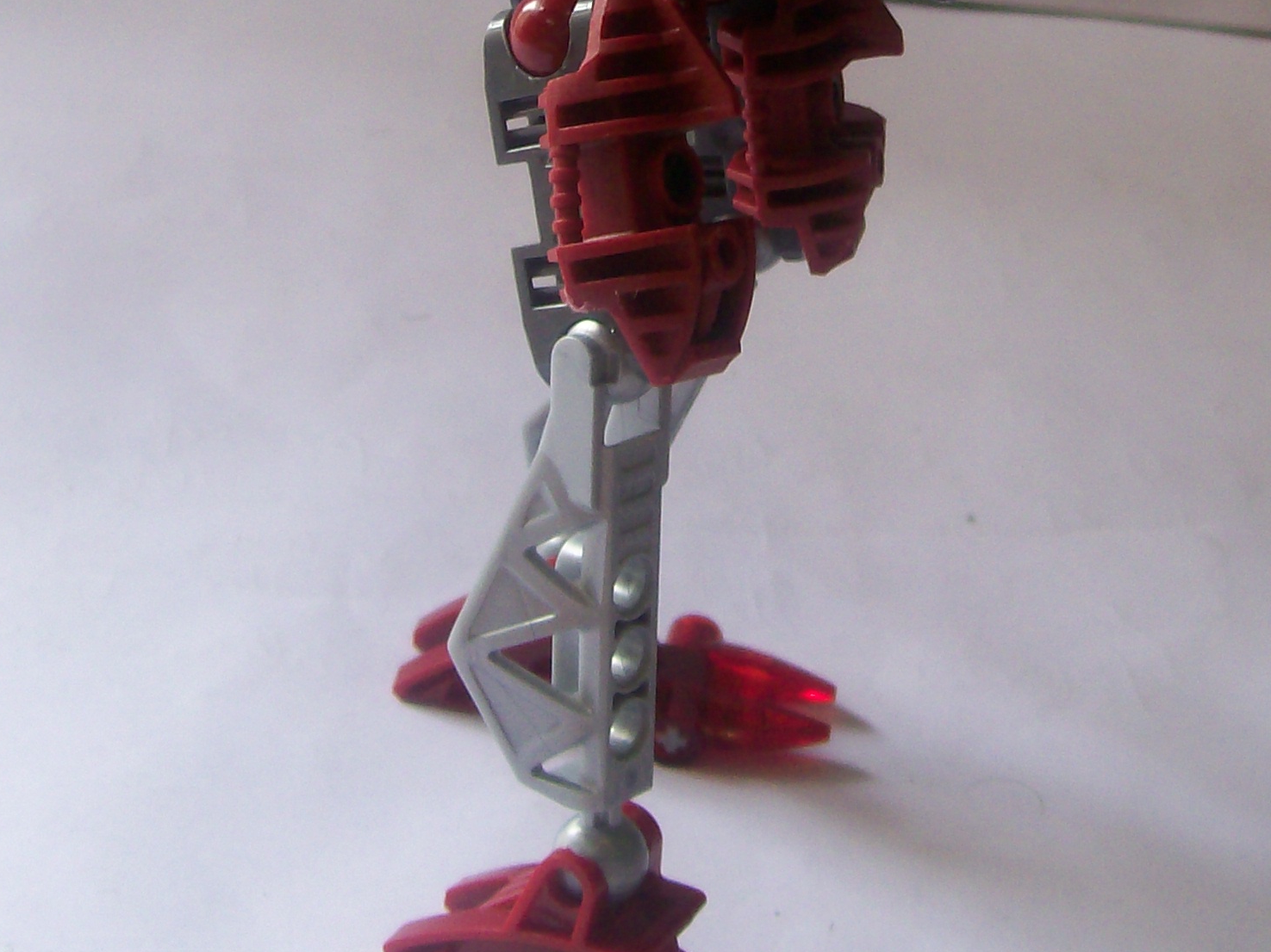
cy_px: -31
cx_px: 692
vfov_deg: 19.0
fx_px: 2754
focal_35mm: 75
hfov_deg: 26.0
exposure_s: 1/78.7
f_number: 2.7
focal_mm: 6
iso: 80
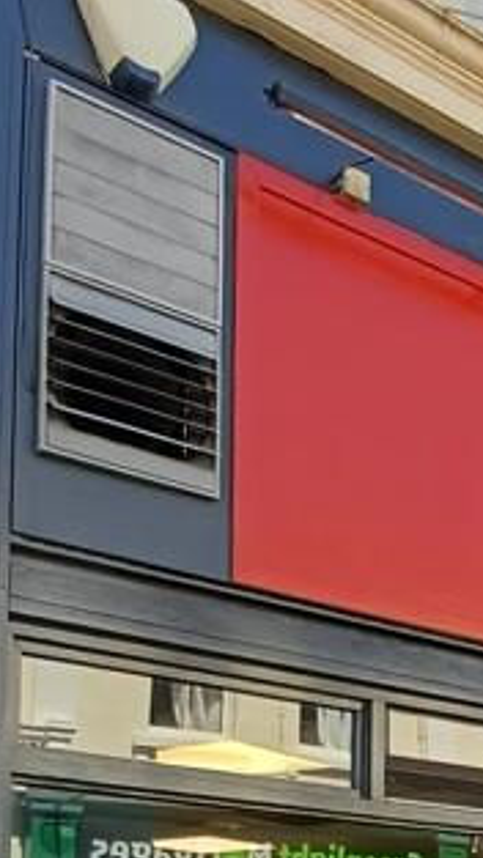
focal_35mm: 57
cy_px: 874
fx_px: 1298
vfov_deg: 33.3
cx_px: 461
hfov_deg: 20.5
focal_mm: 1.64
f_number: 2.2
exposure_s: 1/330
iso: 40
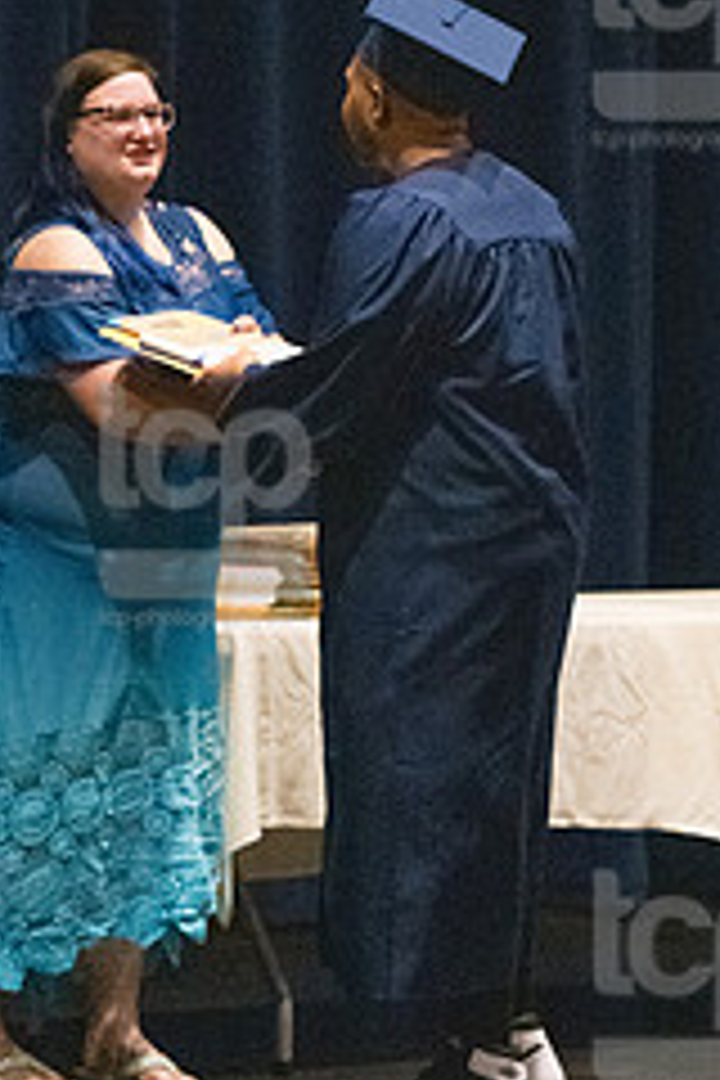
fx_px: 9269
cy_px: 504
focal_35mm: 309
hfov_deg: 4.4
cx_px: 205
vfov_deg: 6.7
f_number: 3.2
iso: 10000
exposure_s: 1/400
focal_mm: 110
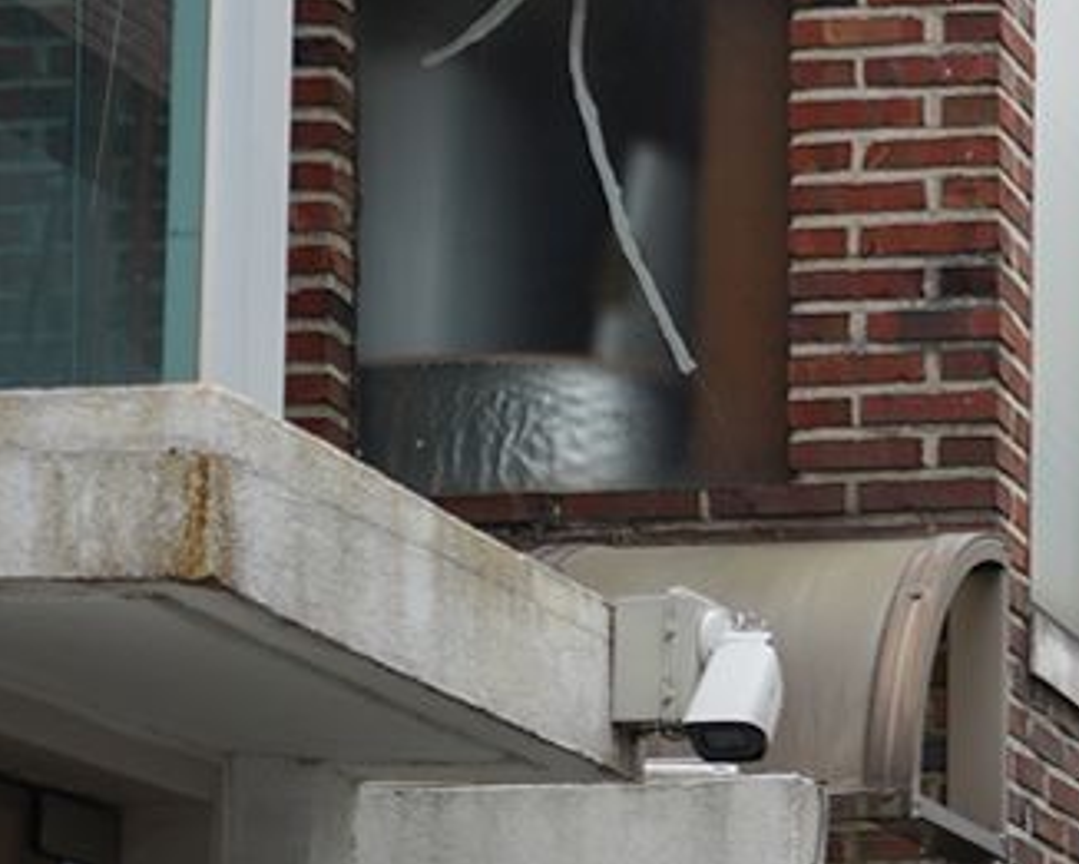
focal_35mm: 138
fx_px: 4408
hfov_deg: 12.0
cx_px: 2323
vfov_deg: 11.1
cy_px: 877
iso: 100
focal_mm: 24
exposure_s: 1/100
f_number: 3.5
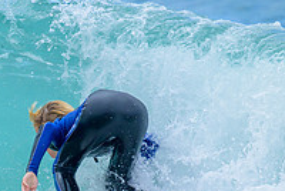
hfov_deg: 1.3
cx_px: -97
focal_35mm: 1621
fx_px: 12852
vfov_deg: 0.9
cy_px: 226
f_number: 8
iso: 640
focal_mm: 560
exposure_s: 1/2000
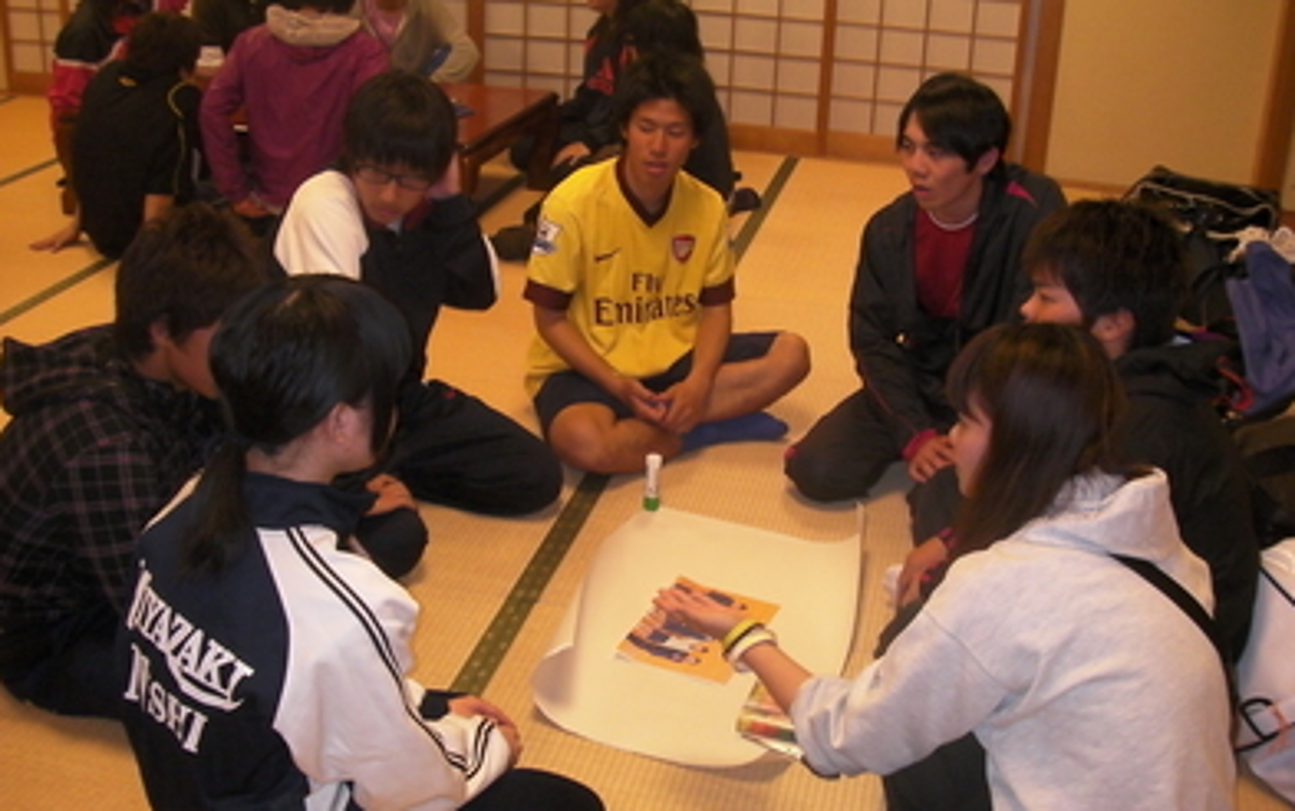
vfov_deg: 31.3
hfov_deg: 48.2
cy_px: 412
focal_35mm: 41
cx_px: 652
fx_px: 1448
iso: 200
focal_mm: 6.3
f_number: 3.5
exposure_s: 1/30
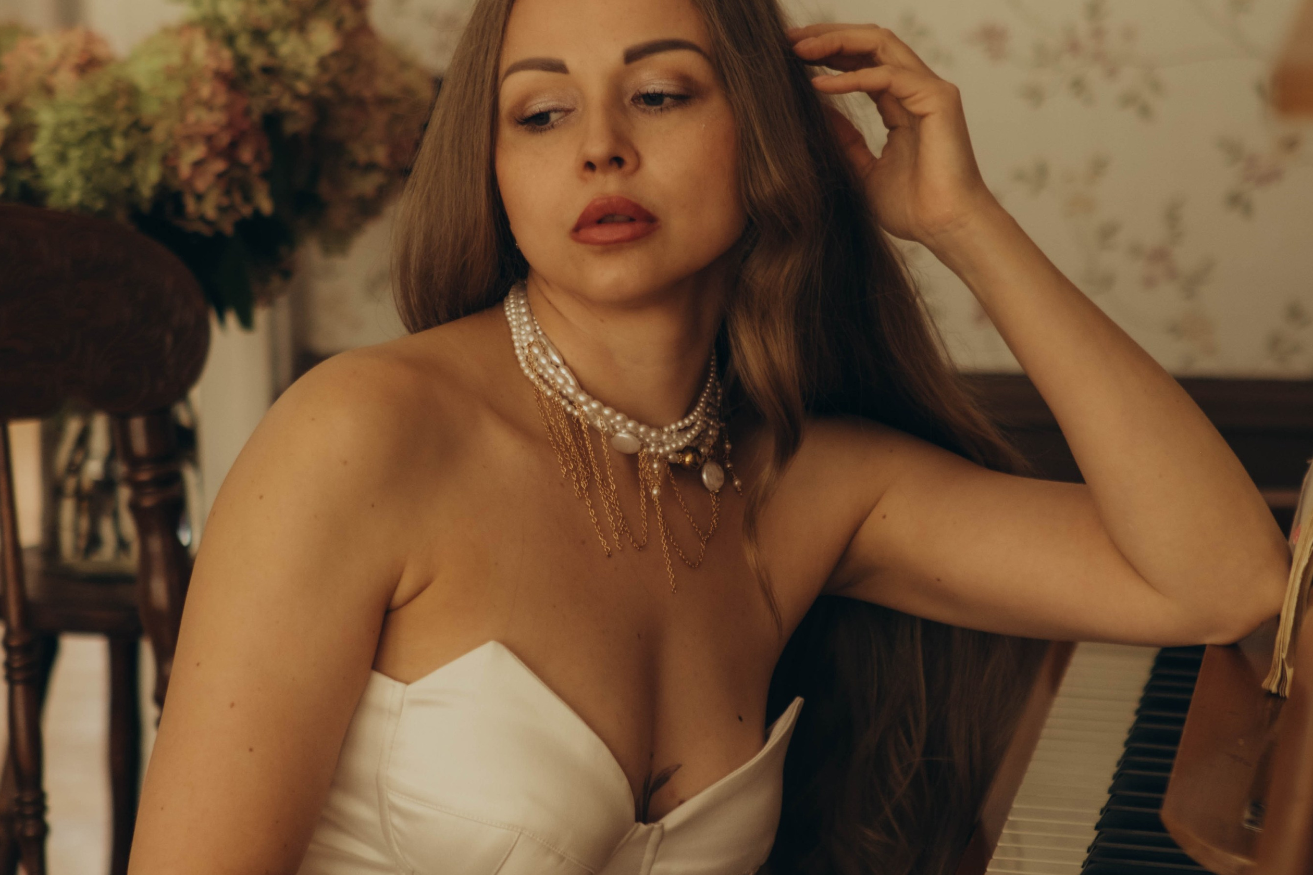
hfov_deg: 16.0
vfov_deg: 10.7
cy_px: 530
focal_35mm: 128
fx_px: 4668
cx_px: 648
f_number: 1.8
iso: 400
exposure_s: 1/125
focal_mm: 56
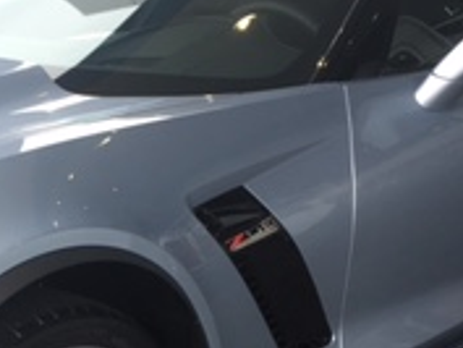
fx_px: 1405
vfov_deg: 13.7
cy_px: 434
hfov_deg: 18.2
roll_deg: -0.2
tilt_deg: -23.2
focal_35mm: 105
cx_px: -16
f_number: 2.2
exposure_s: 1/120
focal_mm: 4.15
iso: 25
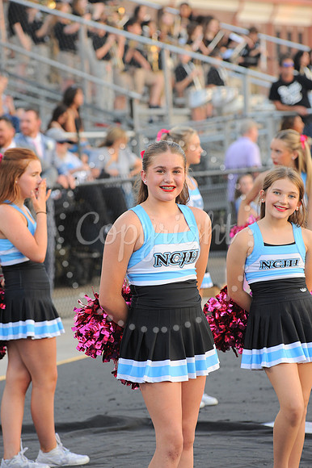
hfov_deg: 6.9
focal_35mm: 200
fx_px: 2603
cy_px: 234
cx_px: 156
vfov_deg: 10.3
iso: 800
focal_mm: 200
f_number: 6.3
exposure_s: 1/100
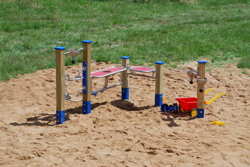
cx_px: 125
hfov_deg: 19.4
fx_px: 730
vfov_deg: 13.1
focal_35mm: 105
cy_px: 84
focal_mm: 70
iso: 100
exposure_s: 1/200
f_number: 11
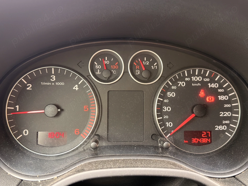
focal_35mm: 35
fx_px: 251
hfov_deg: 52.6
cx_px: 124
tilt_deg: -17.8
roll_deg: +0.1
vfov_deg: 40.7
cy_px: 93
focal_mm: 6.76
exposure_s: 1/60
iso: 250
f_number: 1.78
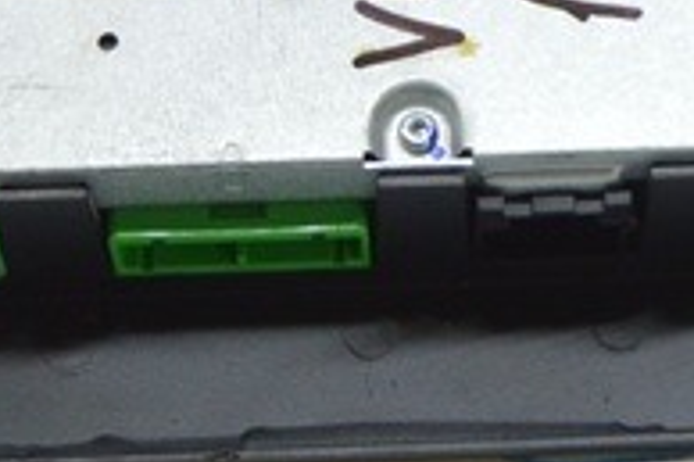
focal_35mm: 167
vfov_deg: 8.1
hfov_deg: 12.3
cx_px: 526
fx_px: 3210
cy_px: -202
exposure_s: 1/50
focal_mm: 21
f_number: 3.8
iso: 400
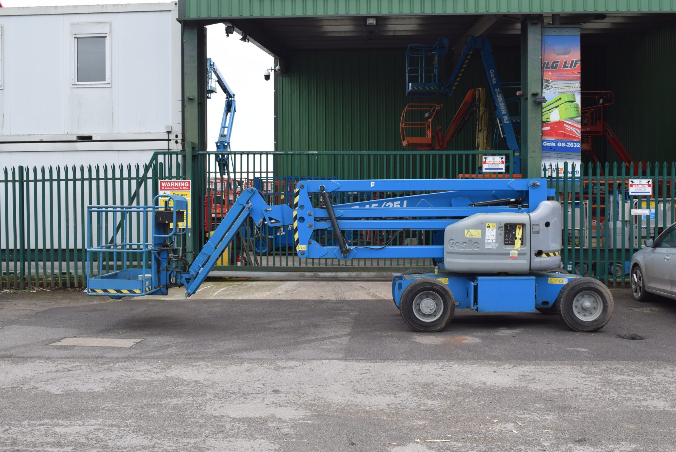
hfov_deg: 47.9
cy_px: 226
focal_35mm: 40
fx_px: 761
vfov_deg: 33.1
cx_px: 338
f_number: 8
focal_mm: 27
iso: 360
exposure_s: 1/250
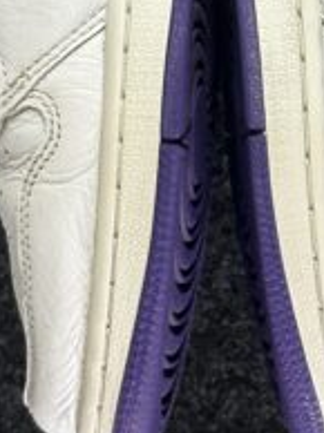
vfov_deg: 9.8
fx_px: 2476
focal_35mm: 198
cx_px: 221
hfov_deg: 7.5
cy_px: -155
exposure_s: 1/50
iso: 160
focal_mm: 6.86
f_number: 1.78
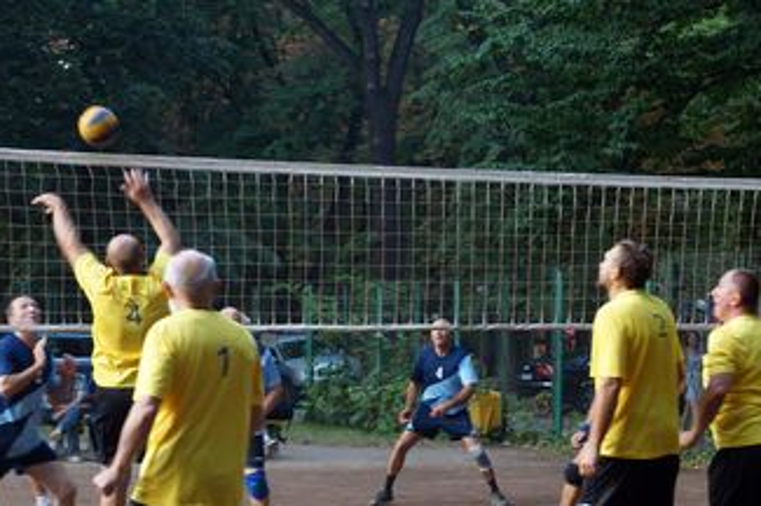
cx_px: 382
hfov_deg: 21.0
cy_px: 339
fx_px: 2048
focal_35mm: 97
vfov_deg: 14.1
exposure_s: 1/60
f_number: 4
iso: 320
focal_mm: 30
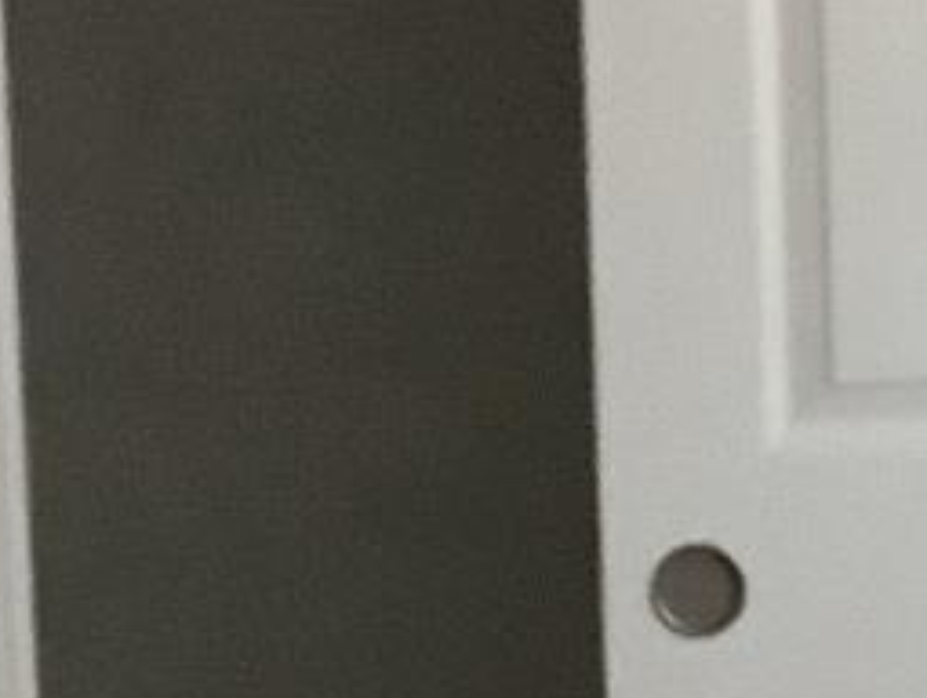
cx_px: 753
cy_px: 322
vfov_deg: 8.2
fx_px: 4881
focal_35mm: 182
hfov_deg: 10.8
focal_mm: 3.3
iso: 500
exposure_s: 1/30
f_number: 2.4
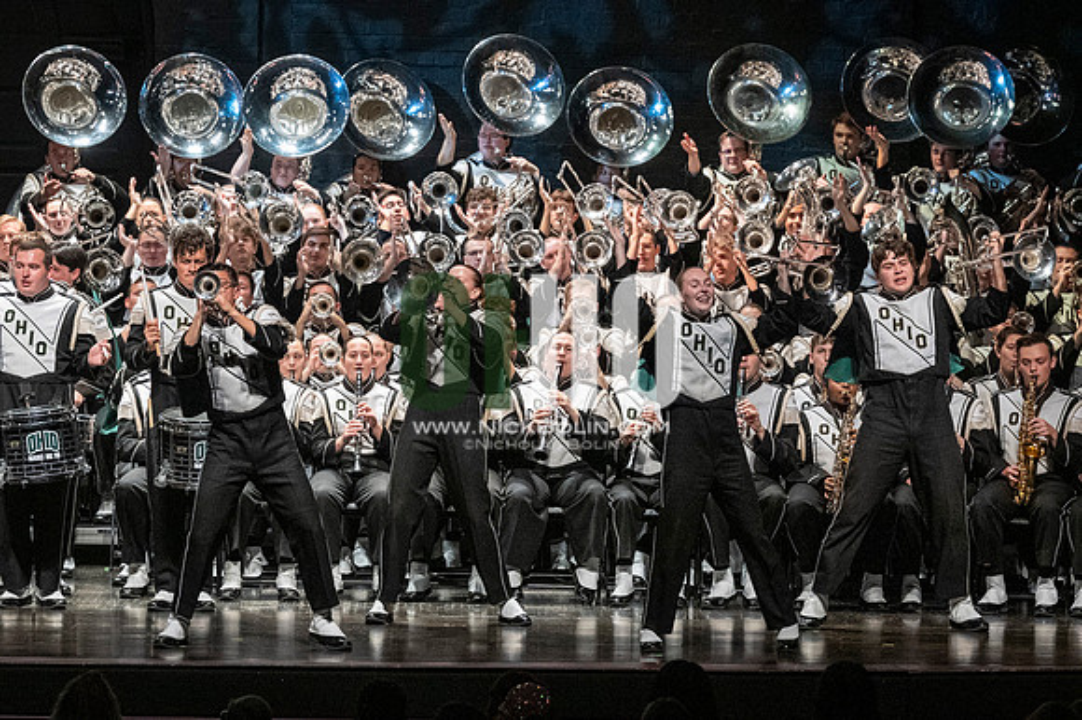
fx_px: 5617
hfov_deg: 11.0
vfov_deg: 7.3
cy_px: 360
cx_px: 541
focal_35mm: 187
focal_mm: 125
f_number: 4
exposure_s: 1/500
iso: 4000
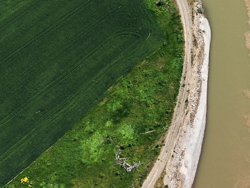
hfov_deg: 25.2
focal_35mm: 73
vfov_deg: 19.5
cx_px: 260
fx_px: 527
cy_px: -5
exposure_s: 1/80
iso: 100
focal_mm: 8.67
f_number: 1.8
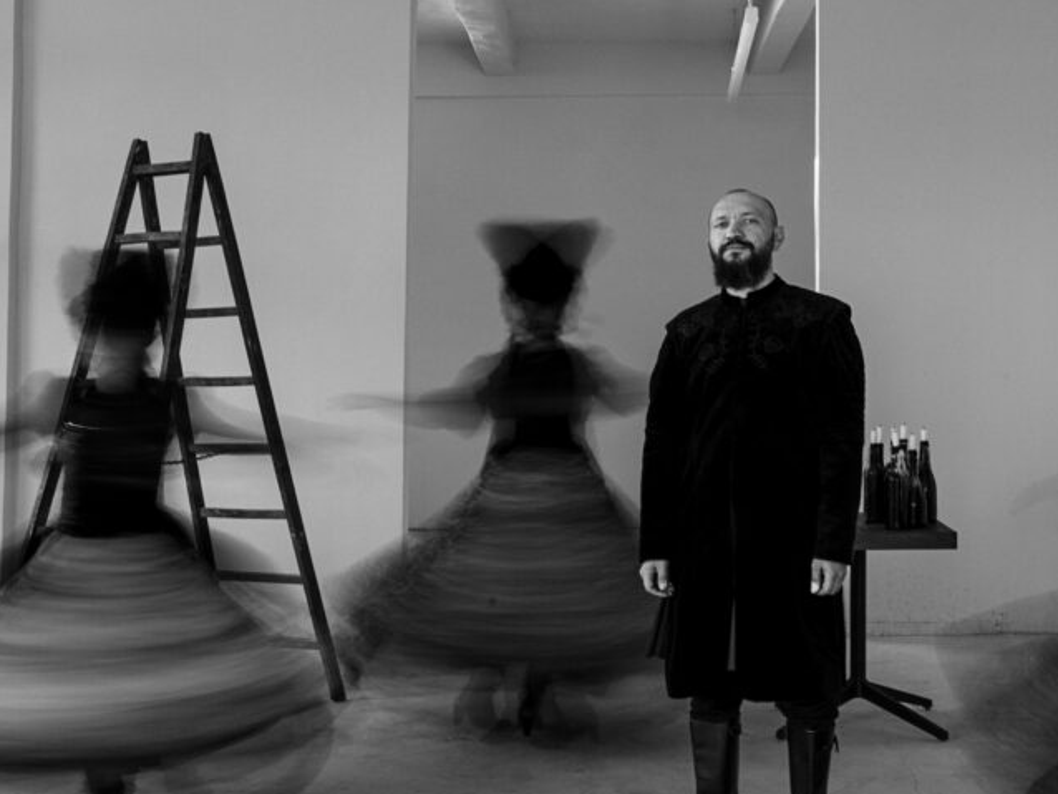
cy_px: 404
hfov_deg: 35.2
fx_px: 1651
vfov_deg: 27.1
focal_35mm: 54
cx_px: 711
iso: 50
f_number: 16
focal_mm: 35
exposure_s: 1/1.25
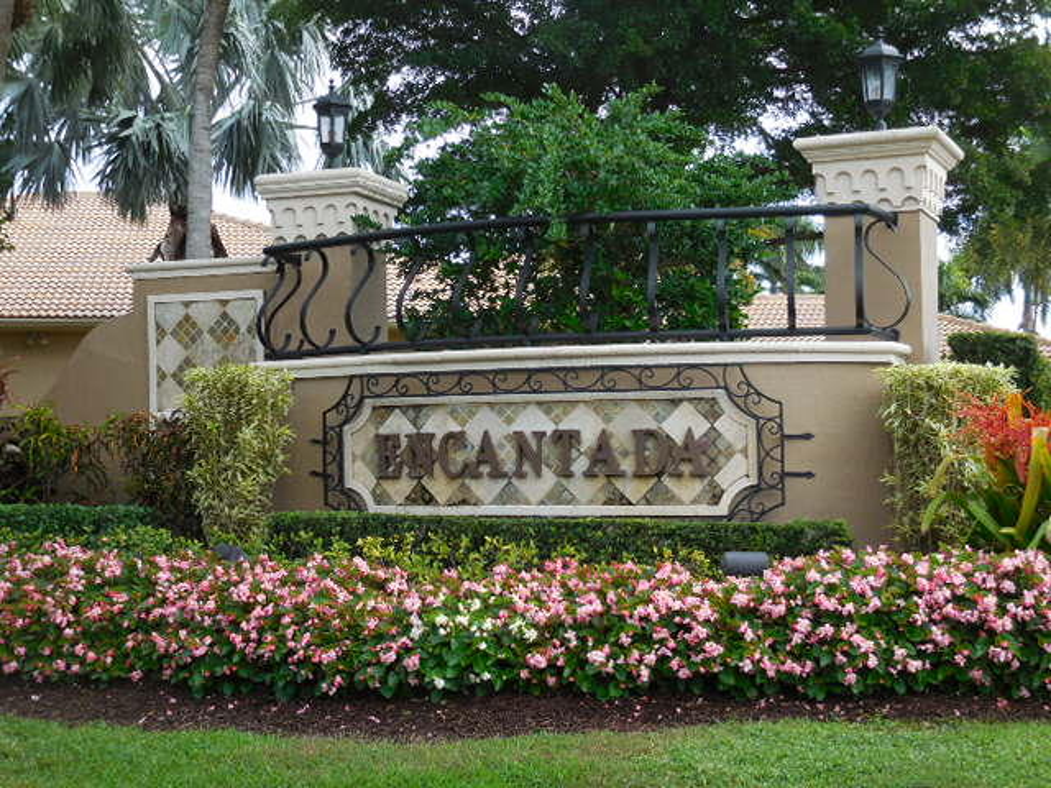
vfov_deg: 28.0
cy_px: 394
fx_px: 1579
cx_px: 526
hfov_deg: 36.8
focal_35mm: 52
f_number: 4.3
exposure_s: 1/250
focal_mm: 9.4
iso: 125
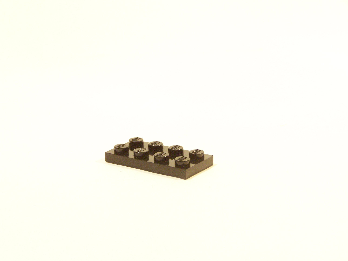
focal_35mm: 82
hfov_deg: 23.8
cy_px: 130
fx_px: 824
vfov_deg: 18.0
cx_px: 174
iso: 400
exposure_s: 1/30
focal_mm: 13.7
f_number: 3.6
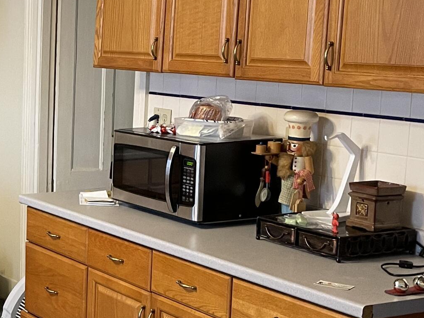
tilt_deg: -8.4
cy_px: 170
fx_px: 943
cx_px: -111
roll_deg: +0.9
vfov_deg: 19.1
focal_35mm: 77
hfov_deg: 22.8
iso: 200
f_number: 1.6
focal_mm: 4.2
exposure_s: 1/60
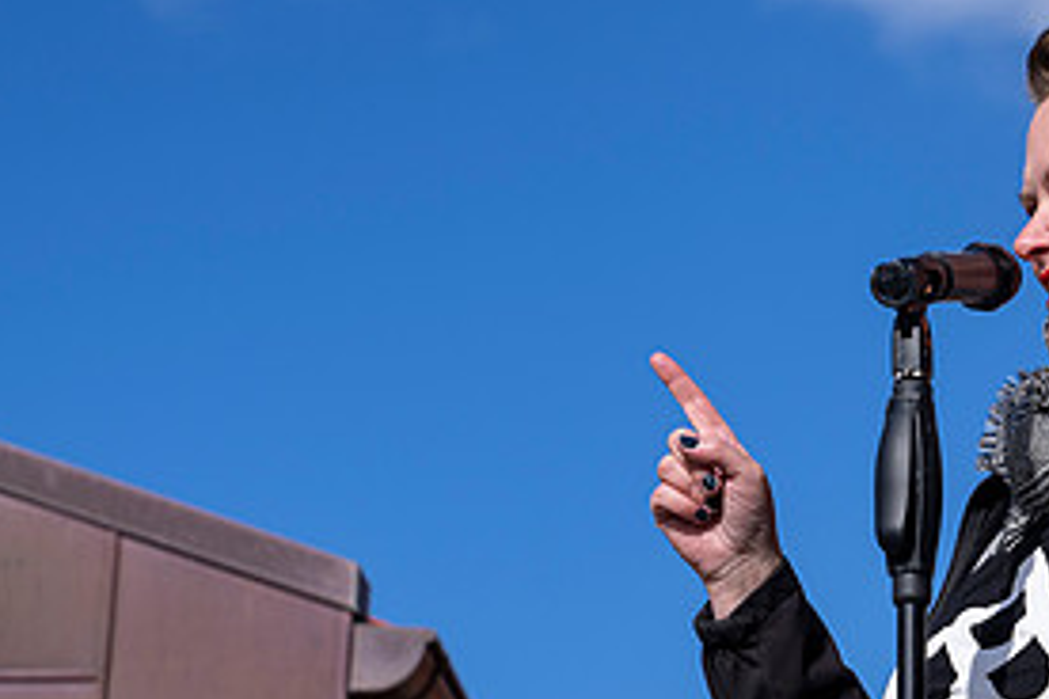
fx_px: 4283
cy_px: 382
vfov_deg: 9.3
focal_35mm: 147
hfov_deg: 13.8
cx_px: 962
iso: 160
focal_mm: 70
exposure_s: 1/800
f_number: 5.6
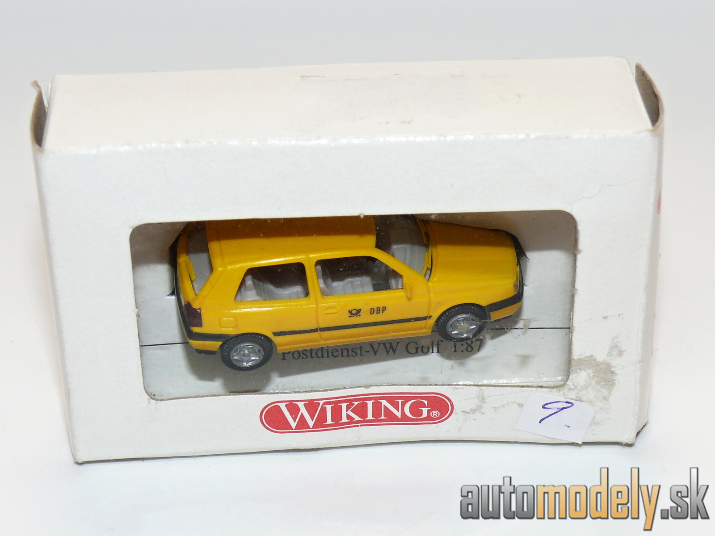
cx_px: 358
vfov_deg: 16.6
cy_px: 268
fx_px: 1838
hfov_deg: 22.0
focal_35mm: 89
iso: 100
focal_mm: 12.6
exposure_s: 1/30
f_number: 4
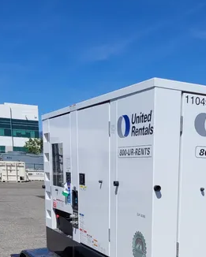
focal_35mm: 57
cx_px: 195
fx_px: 434
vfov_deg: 30.6
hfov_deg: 25.6
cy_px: 259
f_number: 1.8
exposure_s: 1/4529
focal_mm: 5.4
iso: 40
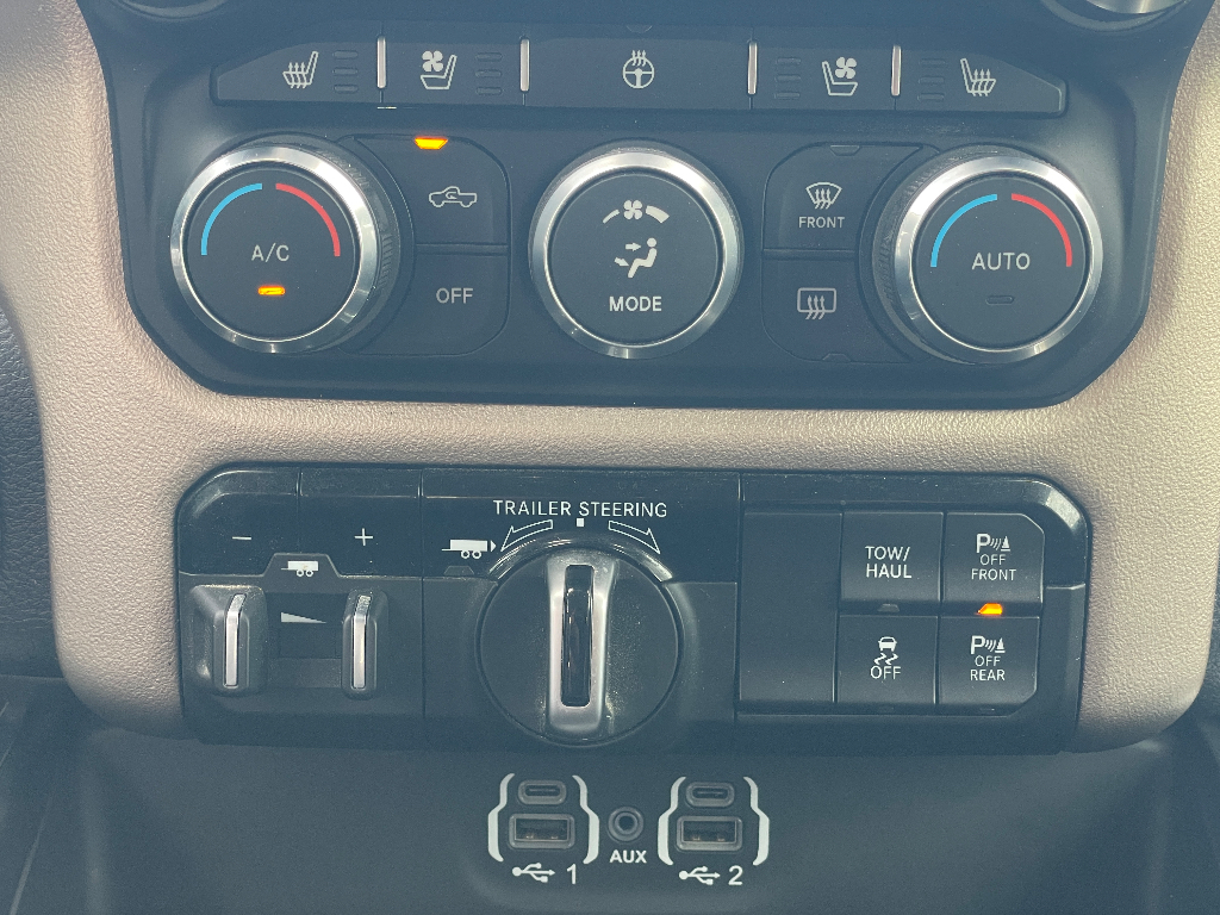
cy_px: 458
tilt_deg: -23.3
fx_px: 1833
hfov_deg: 36.8
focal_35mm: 52
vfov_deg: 28.0
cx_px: 610
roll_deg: -0.4
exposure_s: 1/99
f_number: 2
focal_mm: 6
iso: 125
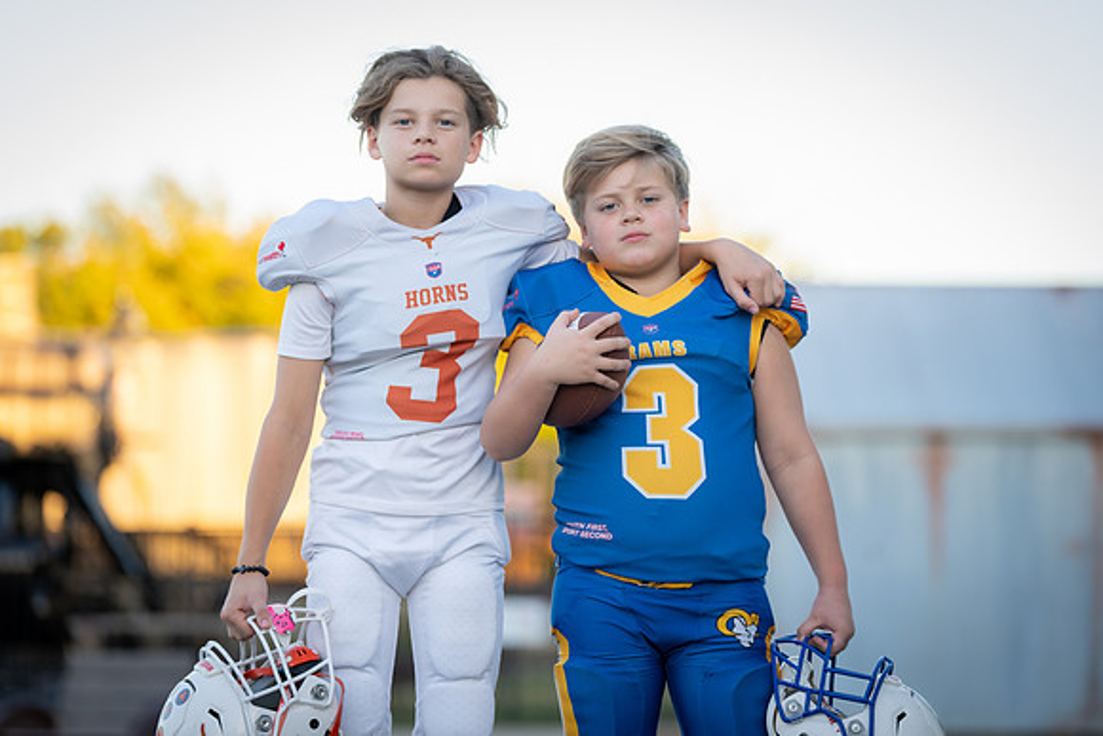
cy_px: 368
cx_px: 552
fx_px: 3864
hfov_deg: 16.2
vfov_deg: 10.9
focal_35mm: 126
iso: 250
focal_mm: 123
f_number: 2.8
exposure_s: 1/320
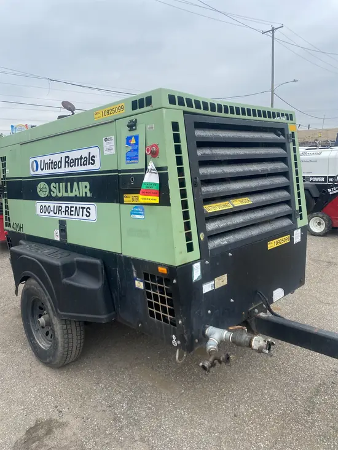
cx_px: 169
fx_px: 338
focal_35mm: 26
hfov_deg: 53.1
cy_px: 225
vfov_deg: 67.3
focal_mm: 4.25
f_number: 1.8
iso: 32
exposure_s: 1/998
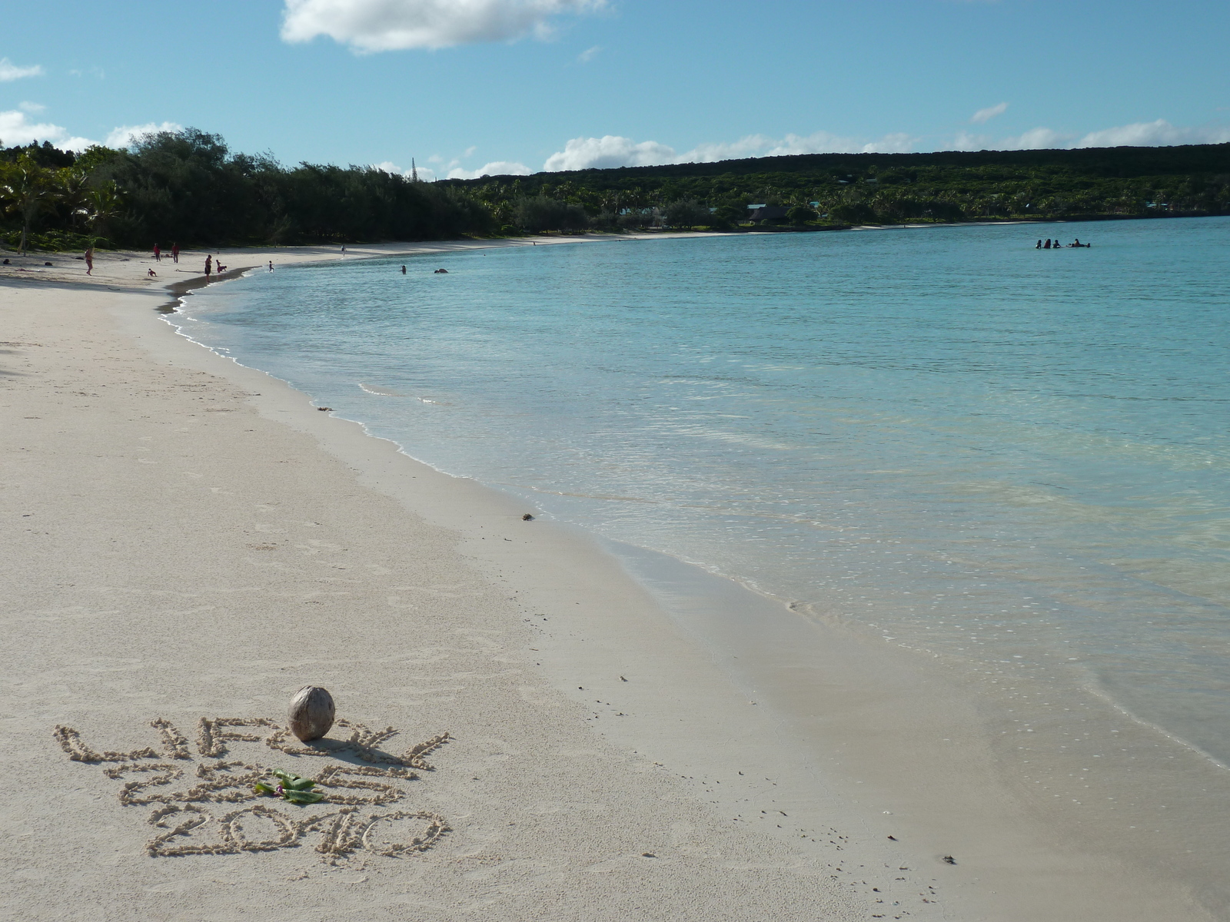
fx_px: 1563
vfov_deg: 32.9
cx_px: 615
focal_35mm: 44
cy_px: 461
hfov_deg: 42.9
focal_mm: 7.3
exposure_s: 1/1300
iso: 80
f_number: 3.7
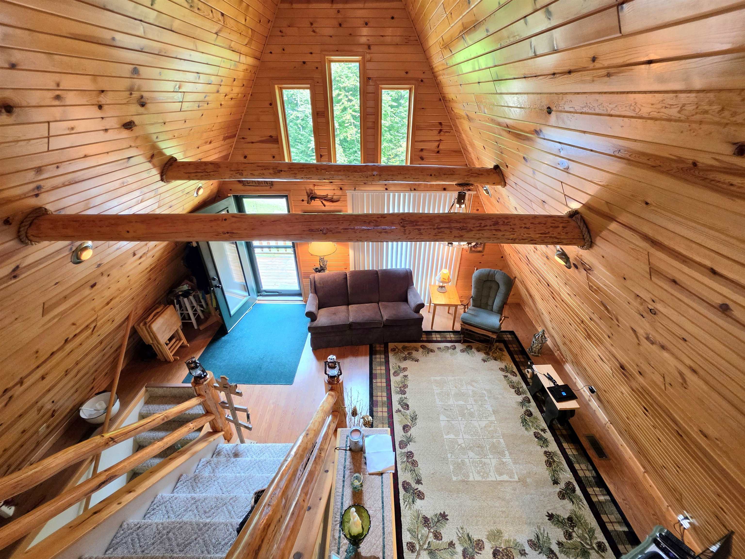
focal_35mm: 13
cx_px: 372
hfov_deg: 106.2
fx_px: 280
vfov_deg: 89.9
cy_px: 280
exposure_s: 1/60.2
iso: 200
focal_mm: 2.2
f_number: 1.9
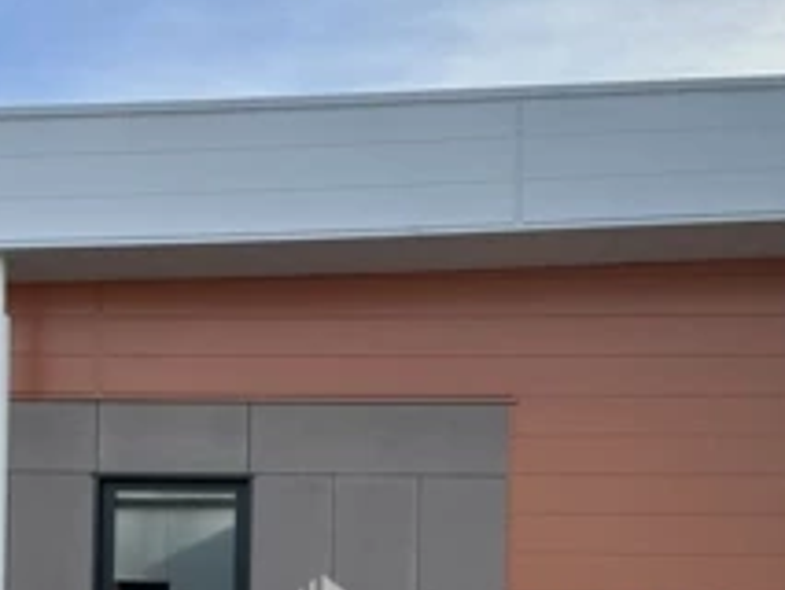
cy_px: 627
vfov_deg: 19.9
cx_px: 201
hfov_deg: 27.0
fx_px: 1611
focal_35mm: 71
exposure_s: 1/2203
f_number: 1.78
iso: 80
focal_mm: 6.86
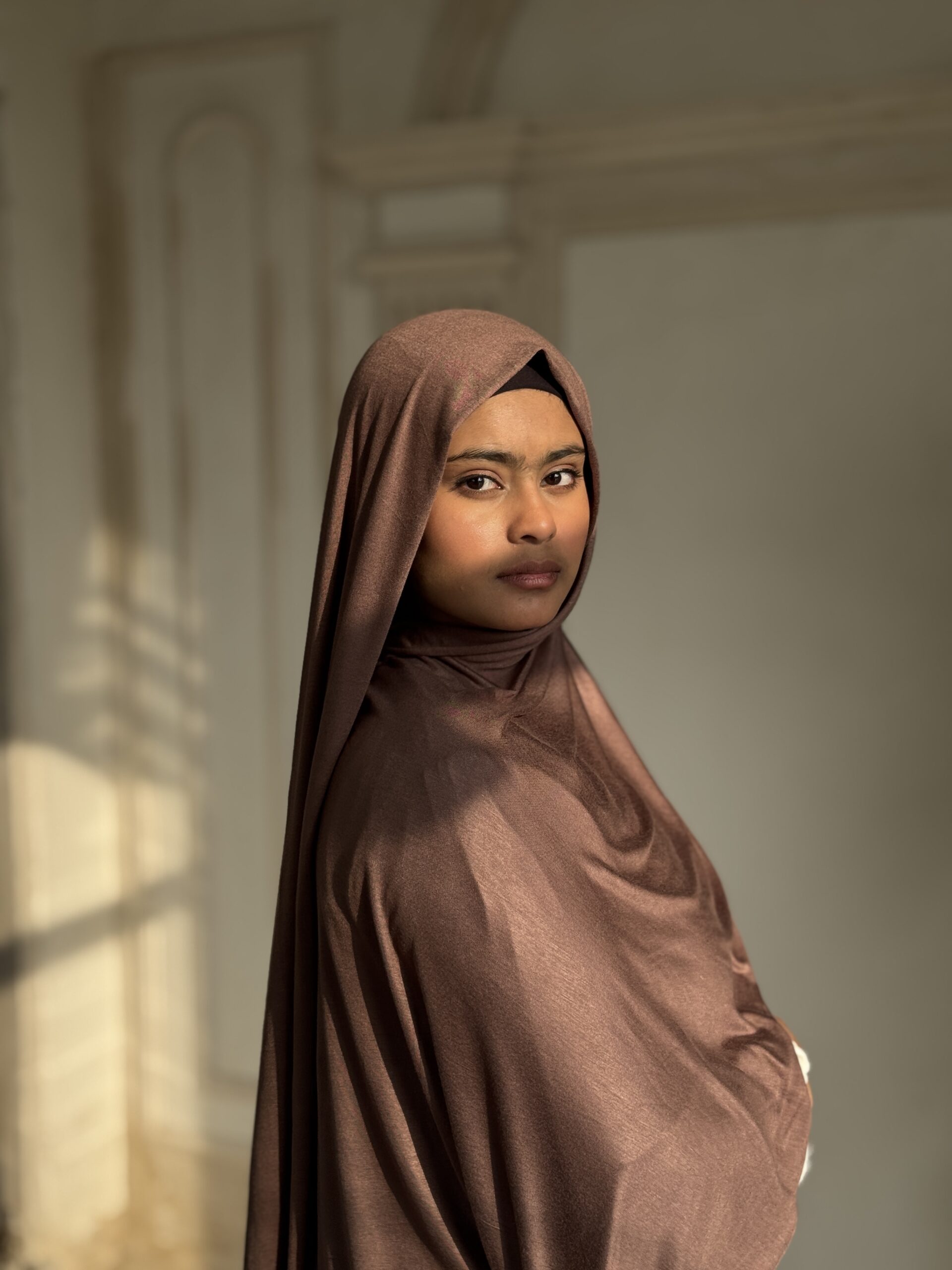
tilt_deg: -5.3
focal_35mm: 48
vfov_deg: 39.7
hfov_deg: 30.3
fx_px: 1760
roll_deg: +0.5
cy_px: 635
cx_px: 476
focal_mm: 6.76
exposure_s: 1/1458
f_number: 1.78
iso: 64
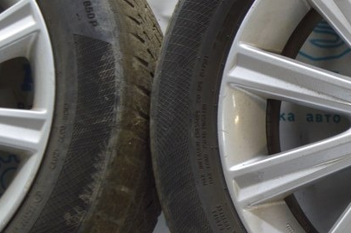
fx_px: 809
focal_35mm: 83
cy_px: 114
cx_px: 354
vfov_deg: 16.4
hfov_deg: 23.4
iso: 400
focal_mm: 22
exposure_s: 1/40
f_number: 3.8
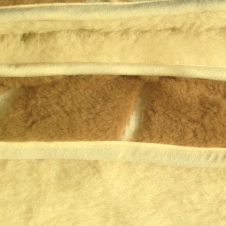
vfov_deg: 30.6
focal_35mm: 56
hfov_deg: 30.0
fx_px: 414
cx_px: 171
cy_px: 108
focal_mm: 4.13
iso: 50
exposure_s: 1/861
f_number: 2.4
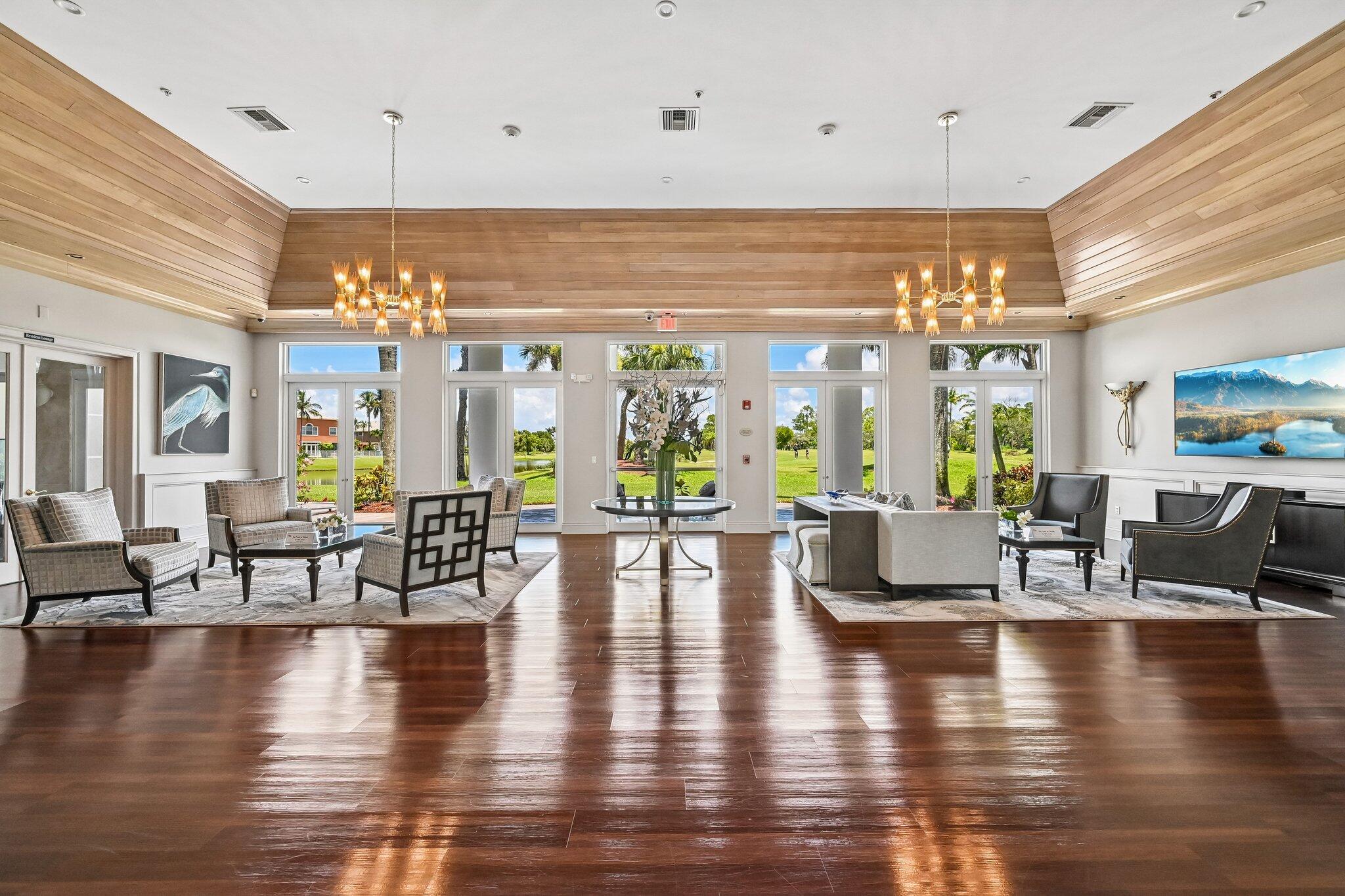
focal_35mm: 14
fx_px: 523
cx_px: 672
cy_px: 448
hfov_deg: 104.3
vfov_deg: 81.2
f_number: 8
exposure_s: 1/1600
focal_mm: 14
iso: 2500
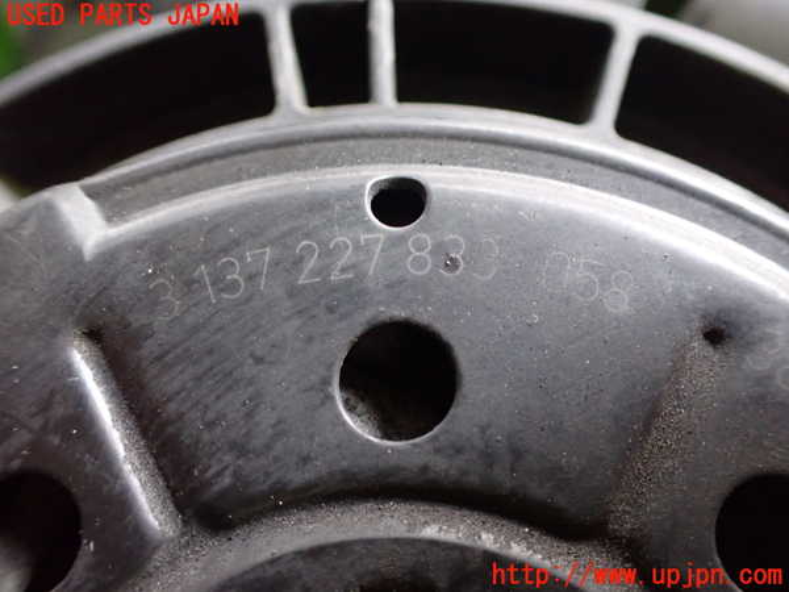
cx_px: 394
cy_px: 296
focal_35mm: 30
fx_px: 684
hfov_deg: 60.0
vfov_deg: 46.8
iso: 1000
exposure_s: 1/30
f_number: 2.3
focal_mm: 5.4
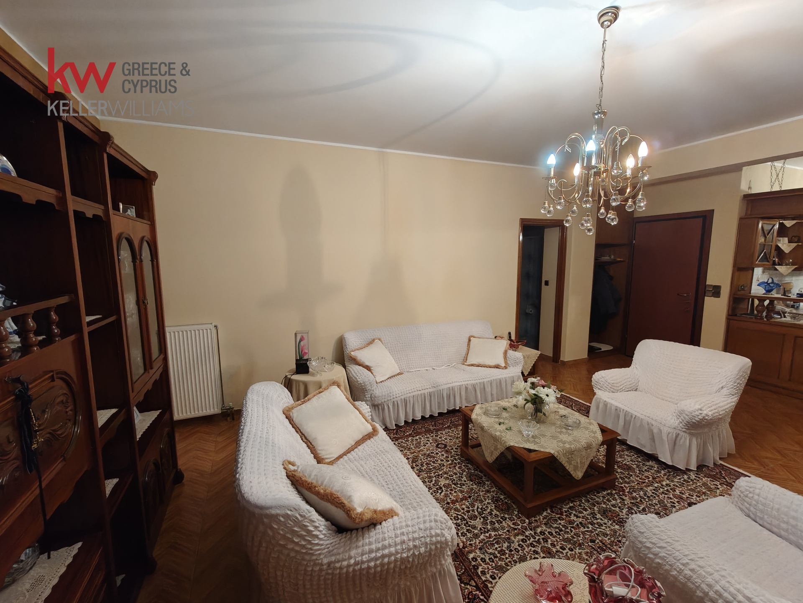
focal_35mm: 15
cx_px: 402
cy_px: 302
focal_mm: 2.3
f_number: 2
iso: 1600
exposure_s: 1/100
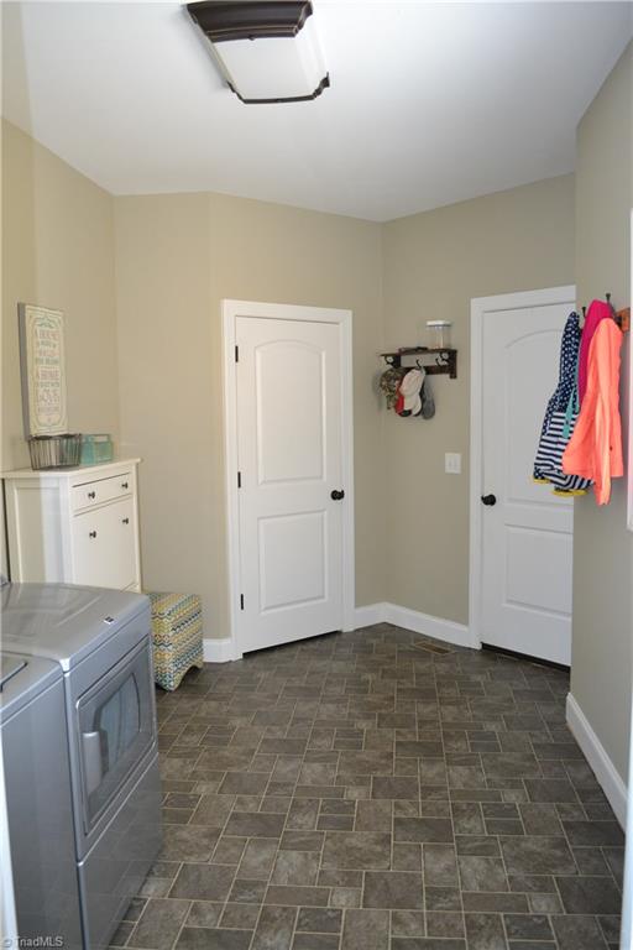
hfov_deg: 43.6
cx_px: 316
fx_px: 791
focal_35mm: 30
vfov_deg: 61.9
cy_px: 475
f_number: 3.8
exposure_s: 1/60
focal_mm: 20
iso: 900
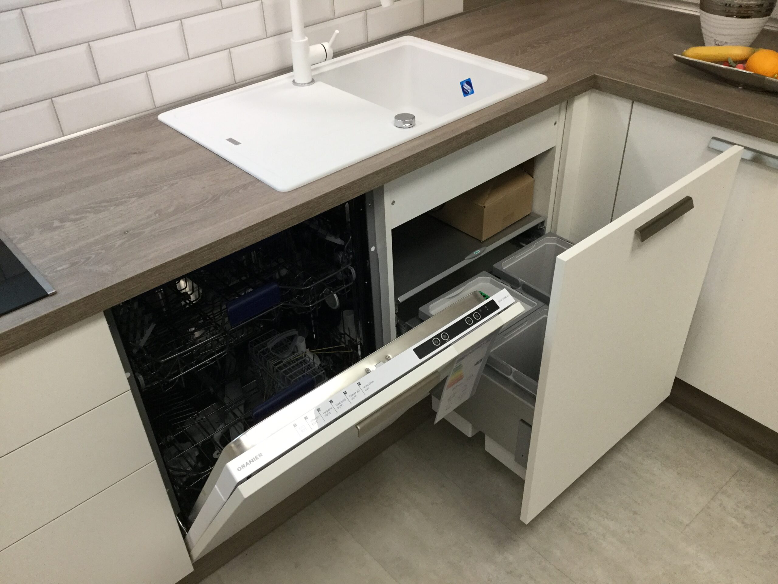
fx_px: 697
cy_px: 292
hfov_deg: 58.4
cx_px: 389
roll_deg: +1.9
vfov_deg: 45.4
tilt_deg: -37.6
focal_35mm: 31
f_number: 2.4
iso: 64
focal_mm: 3.3
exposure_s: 1/33
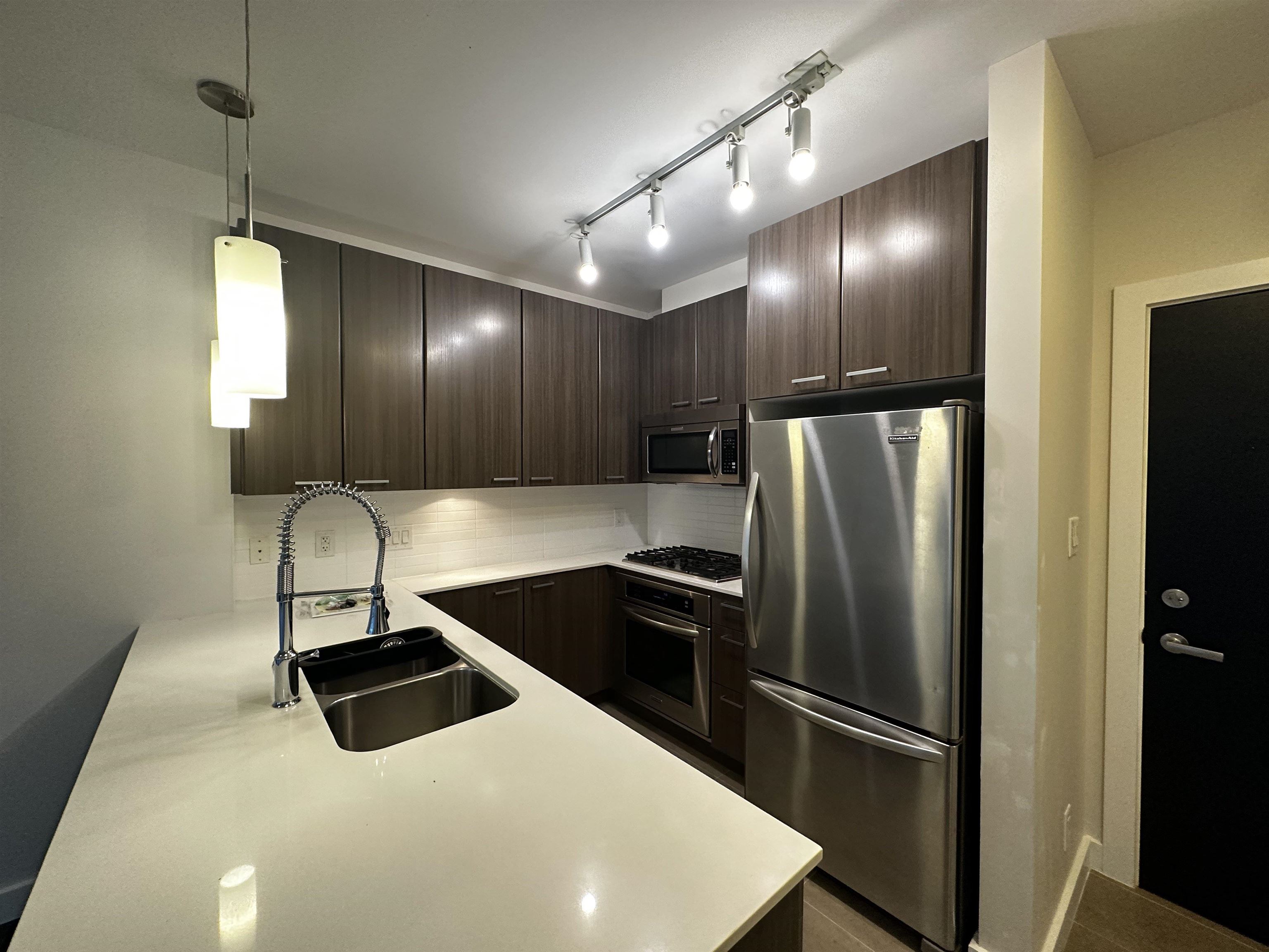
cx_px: 634
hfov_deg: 102.1
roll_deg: +0.1
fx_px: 513
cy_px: 476
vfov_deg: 85.7
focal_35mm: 14
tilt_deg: -1.1
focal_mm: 2.22
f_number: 2.2
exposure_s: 1/120
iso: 320
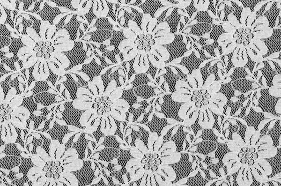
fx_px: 934
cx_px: 140
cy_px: 93
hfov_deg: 17.1
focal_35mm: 120
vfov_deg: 11.4
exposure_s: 1/250
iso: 200
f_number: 11
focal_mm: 80
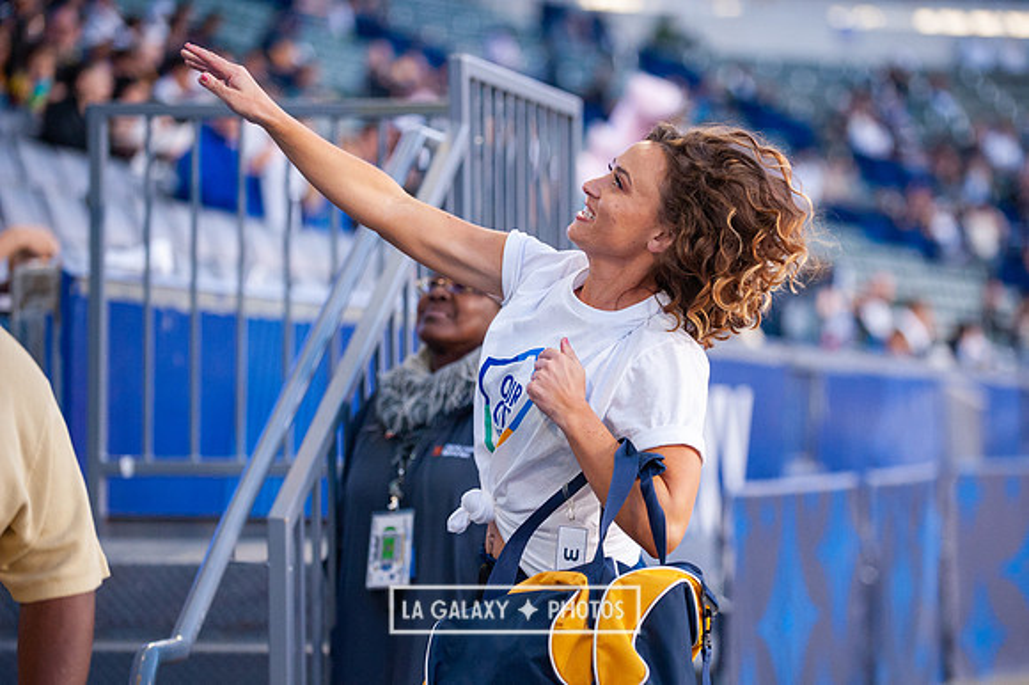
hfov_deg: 13.9
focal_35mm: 148
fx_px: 4223
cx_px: 585
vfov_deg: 9.3
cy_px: 389
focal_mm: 130
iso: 1600
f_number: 2.8
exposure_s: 1/500
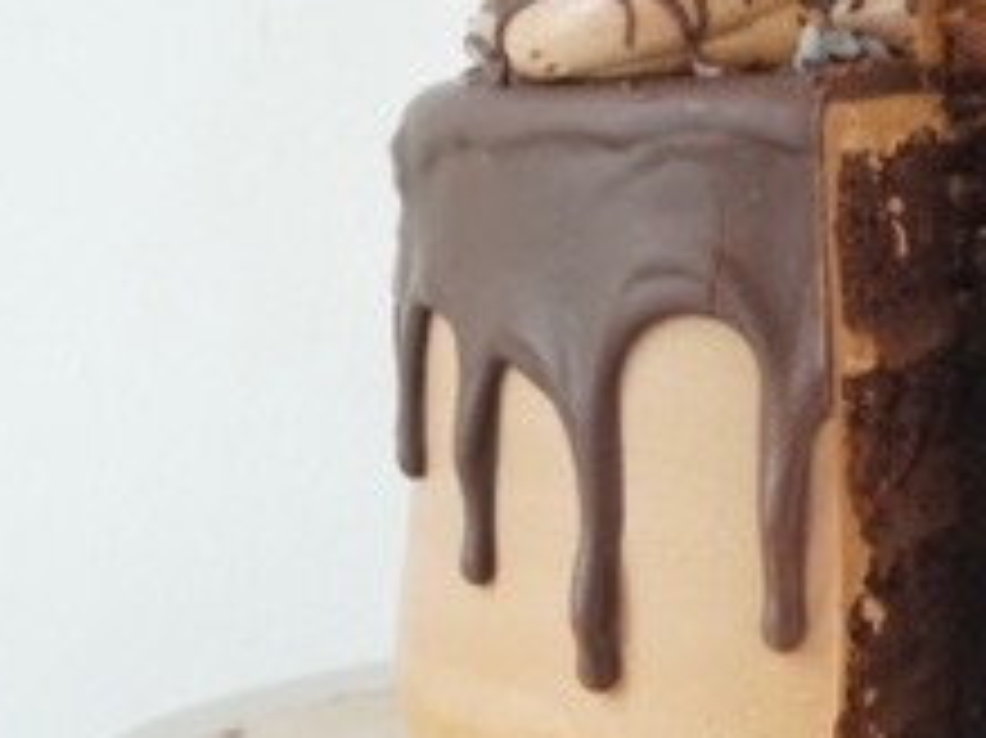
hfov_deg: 13.2
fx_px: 4196
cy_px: 770
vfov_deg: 10.0
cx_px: 1058
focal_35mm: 147
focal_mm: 35
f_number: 11
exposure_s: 1/60
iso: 2500
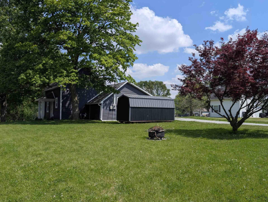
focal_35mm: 31
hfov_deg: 57.6
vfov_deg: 45.5
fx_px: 240
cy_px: 93
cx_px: 166
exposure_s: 1/1653
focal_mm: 6.9
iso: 21
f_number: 1.68
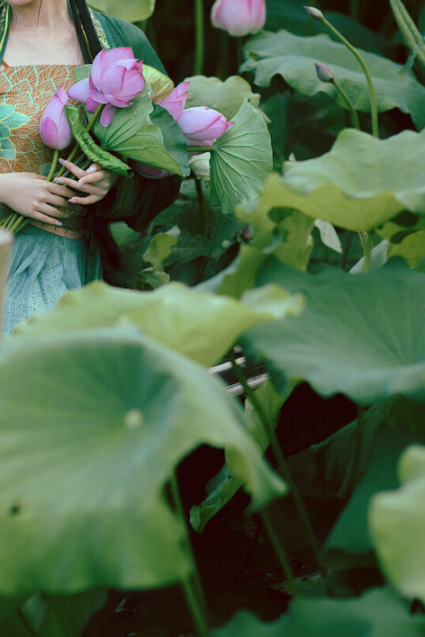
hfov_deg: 7.2
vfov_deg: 10.9
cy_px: 260
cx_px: 1
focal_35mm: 189
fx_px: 3347
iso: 100
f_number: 1.8
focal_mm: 85
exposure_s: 1/1000
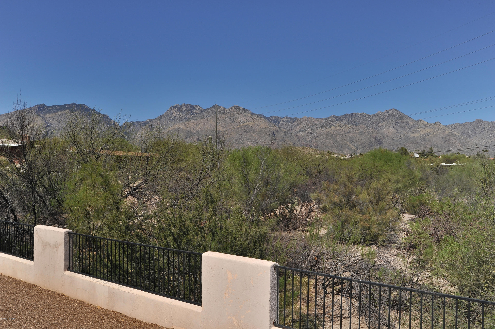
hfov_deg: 54.5
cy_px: 164
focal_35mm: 35
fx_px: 481
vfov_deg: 37.8
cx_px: 248
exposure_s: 1/320
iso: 320
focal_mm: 35
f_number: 16
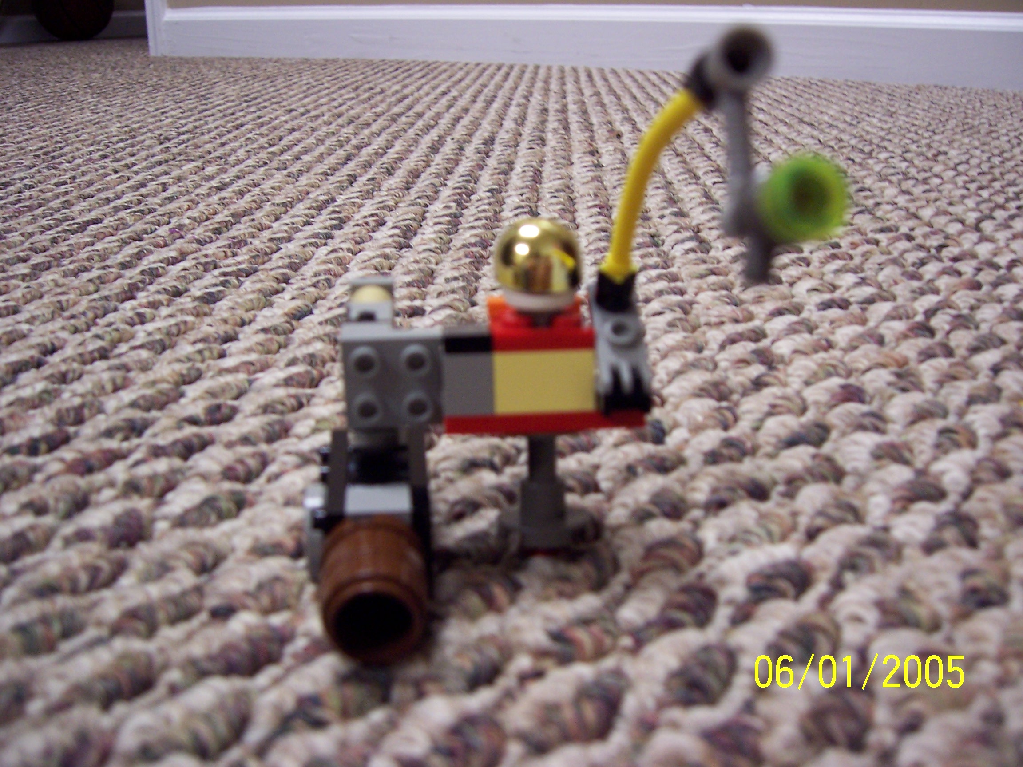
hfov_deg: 51.4
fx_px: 1064
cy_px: 384
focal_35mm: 36
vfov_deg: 39.7
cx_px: 512
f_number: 3
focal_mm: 6
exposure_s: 1/30
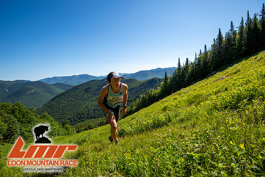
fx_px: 118
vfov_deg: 73.7
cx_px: 132
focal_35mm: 16
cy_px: 88
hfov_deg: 96.8
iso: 100
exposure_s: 1/320
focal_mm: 16
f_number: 6.3
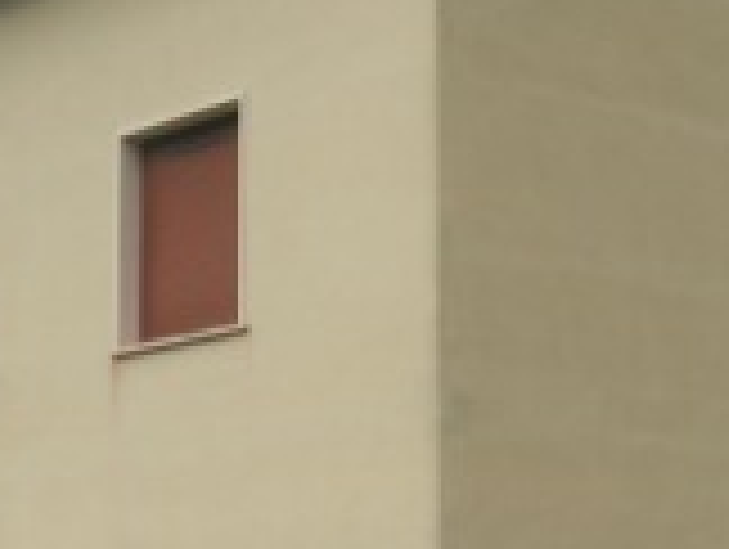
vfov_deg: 14.0
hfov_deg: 18.6
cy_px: 513
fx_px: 2215
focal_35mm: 105
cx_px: 252
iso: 64
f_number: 4.8
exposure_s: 1/257
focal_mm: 7.8
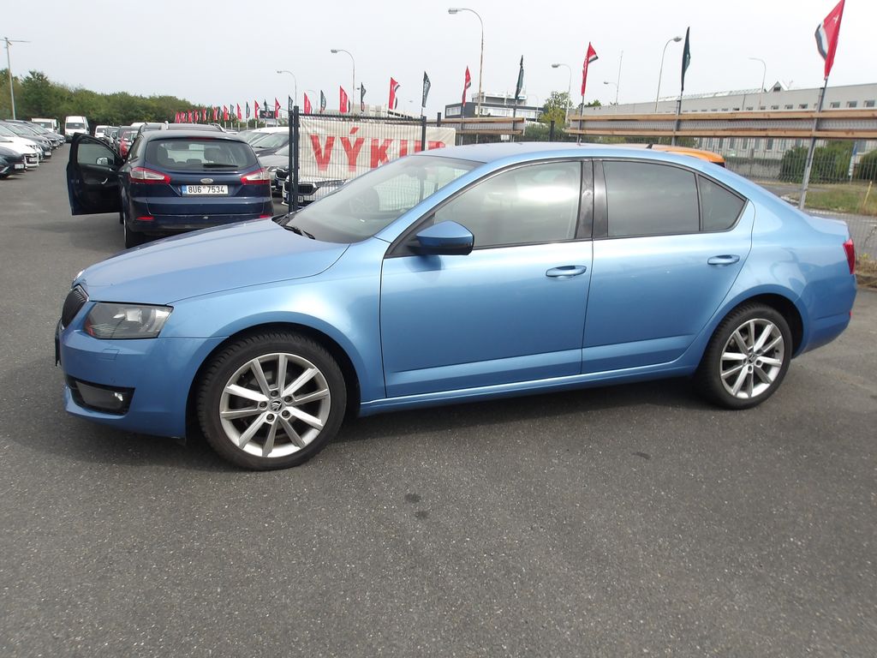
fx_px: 684
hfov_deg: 65.3
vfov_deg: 51.4
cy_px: 329
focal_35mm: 27
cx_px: 438
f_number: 10.4
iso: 100
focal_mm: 4.9
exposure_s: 1/88
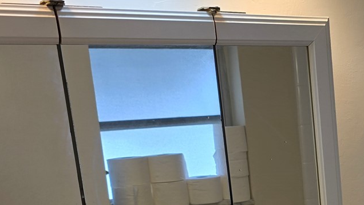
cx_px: 354
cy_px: 242
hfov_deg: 31.2
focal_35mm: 63
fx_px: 608
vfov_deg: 18.2
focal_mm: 6.3
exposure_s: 1/120
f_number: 1.7
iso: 20
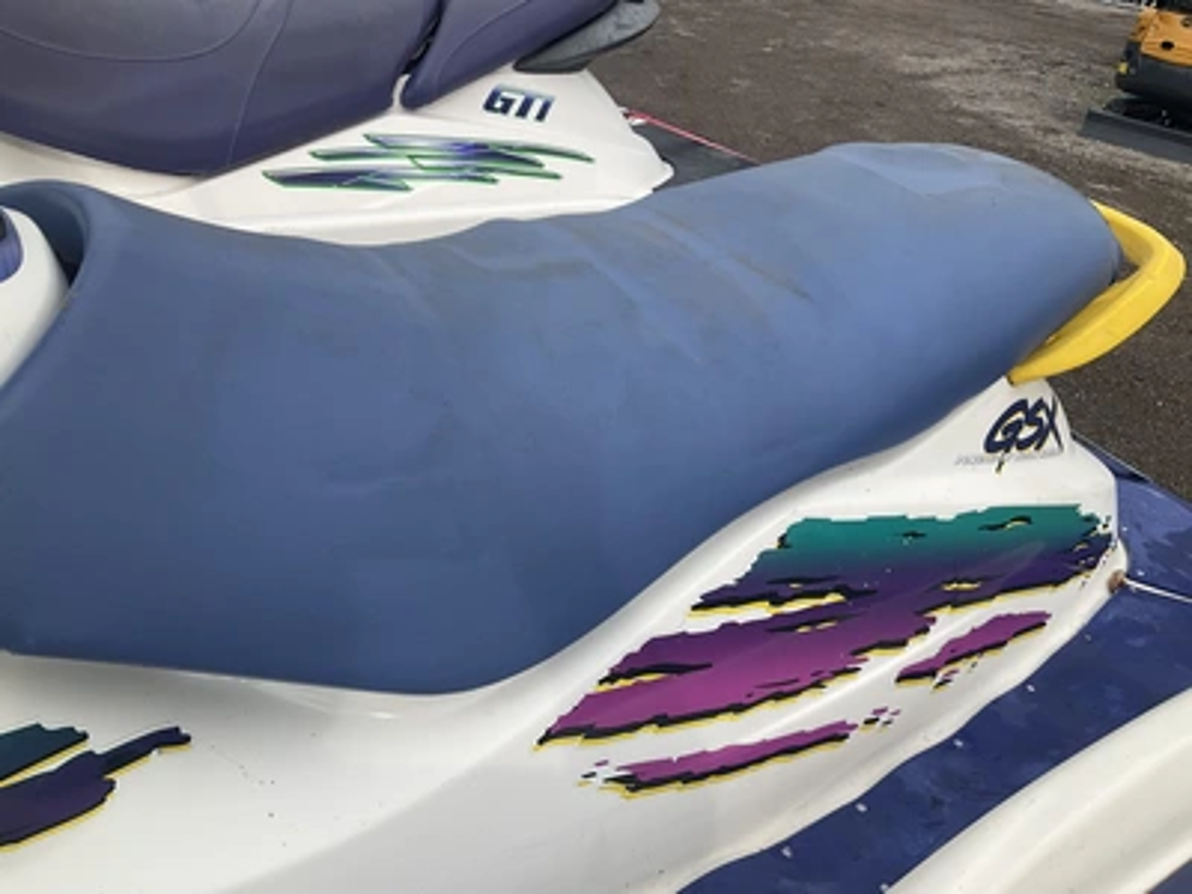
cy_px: 447
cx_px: 596
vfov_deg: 48.2
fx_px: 999
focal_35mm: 29
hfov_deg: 61.7
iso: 25
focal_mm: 3
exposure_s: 1/912
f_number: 1.8
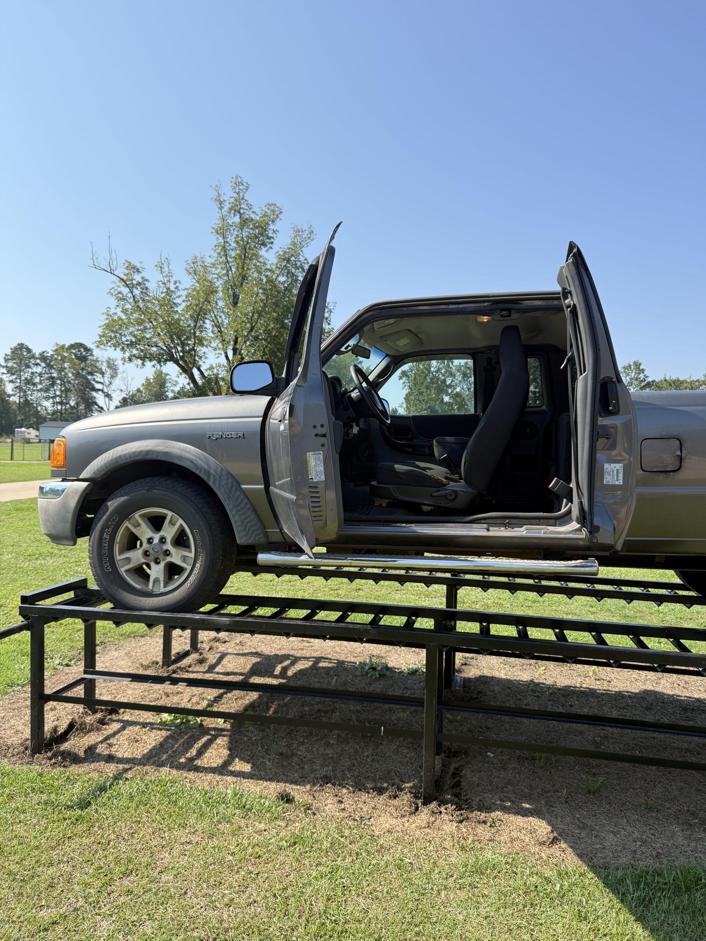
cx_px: 353
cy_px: 470
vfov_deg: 71.6
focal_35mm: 24
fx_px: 653
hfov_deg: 56.8
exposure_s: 1/1464
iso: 100
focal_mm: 6.76
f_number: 1.78
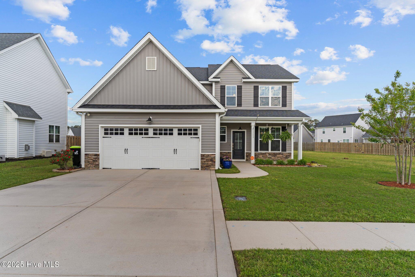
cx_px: 208
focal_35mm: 21
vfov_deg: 59.5
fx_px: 242
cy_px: 138
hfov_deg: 81.2
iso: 125
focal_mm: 21
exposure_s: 1/500
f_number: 5.6
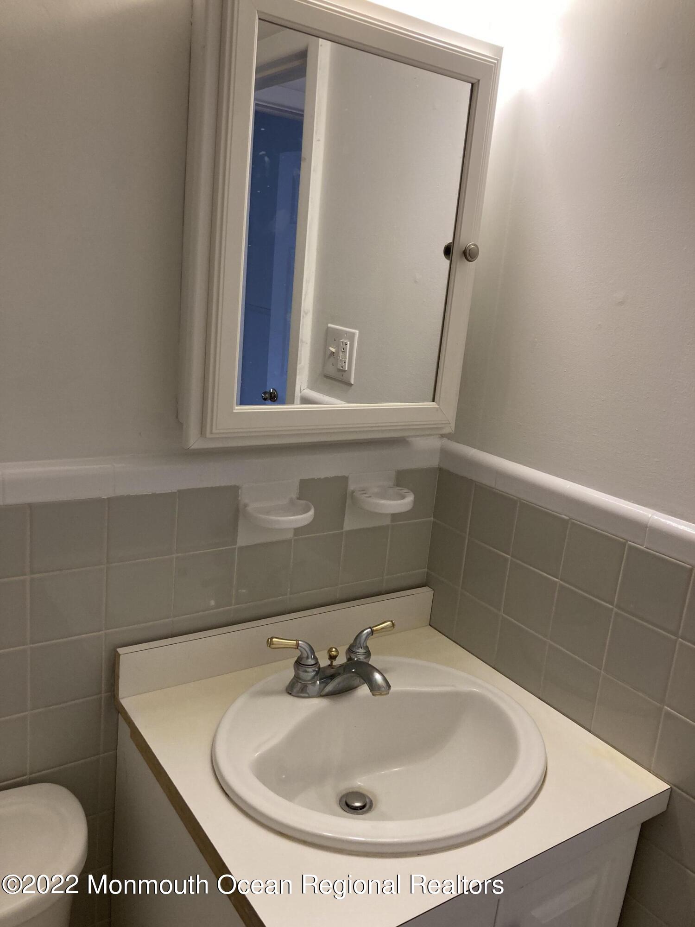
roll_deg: -5.7
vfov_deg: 63.4
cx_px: 348
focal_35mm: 28
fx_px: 750
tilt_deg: -12.8
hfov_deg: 49.7
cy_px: 464
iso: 64
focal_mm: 3.99
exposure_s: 1/60
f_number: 1.8
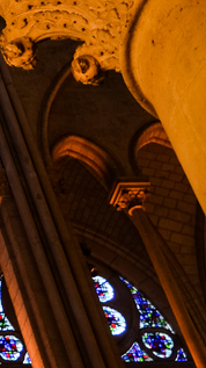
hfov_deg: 7.8
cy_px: -8
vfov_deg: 15.4
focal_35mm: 137
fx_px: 1332
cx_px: -397
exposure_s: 1/4
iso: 280
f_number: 5.6
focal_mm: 22
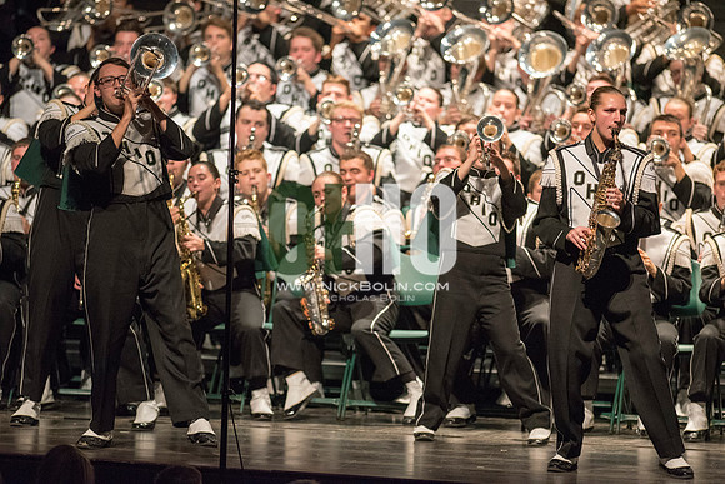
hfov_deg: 6.9
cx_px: 362
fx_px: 6043
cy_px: 242
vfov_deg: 4.6
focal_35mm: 300
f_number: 2.8
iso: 4000
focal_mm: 300
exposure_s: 1/500
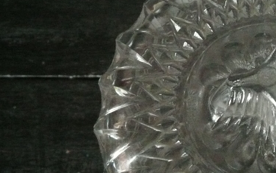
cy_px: 113
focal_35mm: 56
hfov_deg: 34.3
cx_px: 248
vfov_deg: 23.1
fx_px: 421
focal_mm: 4.6
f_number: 3.3
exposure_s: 1/8
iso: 800
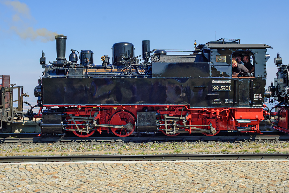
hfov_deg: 53.1
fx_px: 289
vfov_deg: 36.9
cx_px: 144
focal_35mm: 36
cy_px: 96
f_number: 8
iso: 200
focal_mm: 24
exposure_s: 1/320
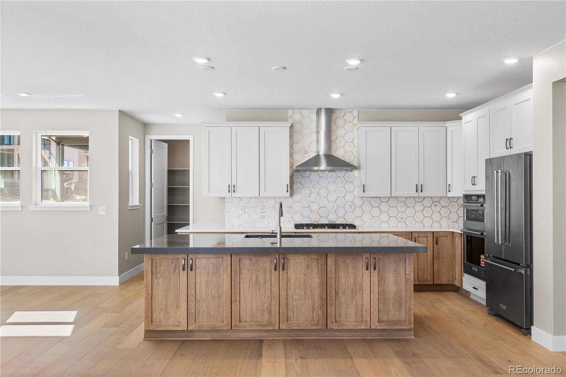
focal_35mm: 30
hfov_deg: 62.8
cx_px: 283
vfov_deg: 44.3
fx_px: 464
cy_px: 188
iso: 400
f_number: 8
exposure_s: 1/30
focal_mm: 29.5
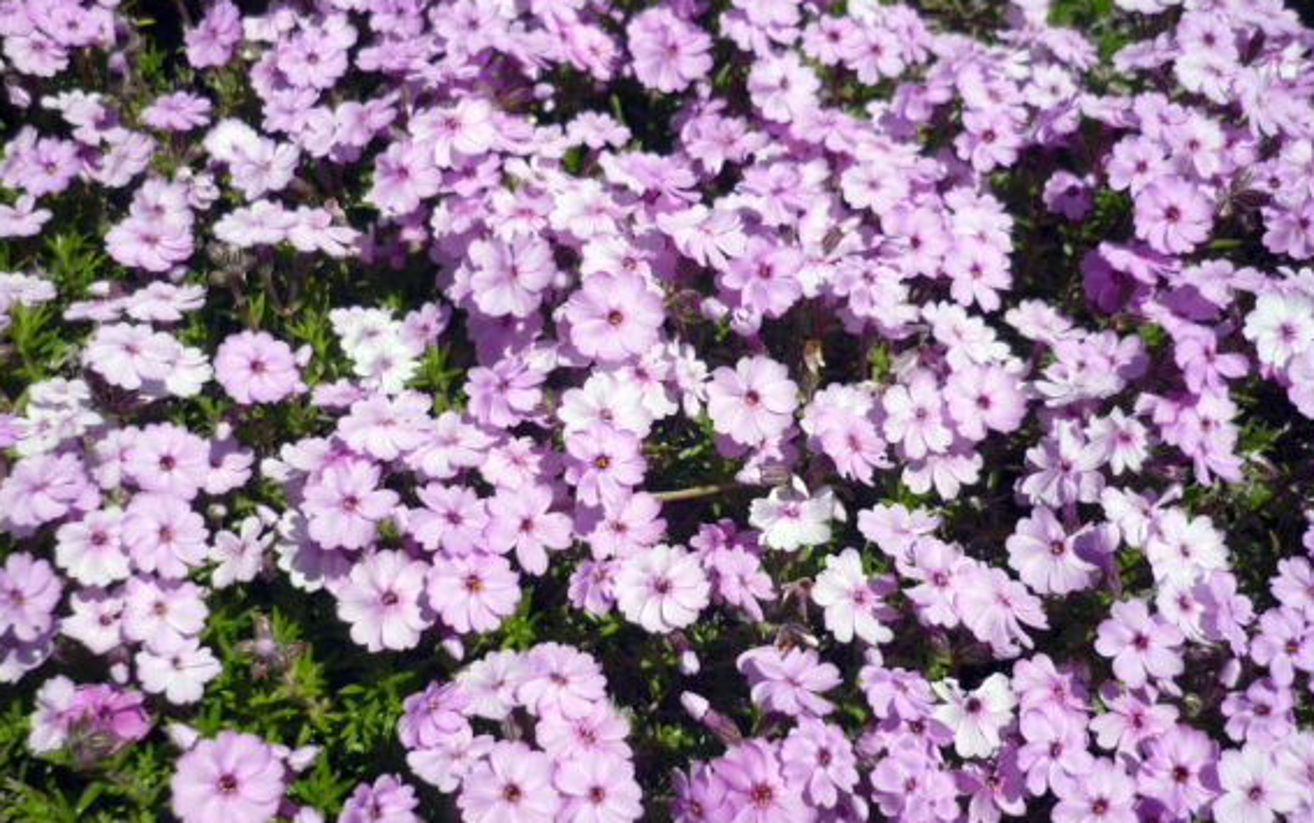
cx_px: 686
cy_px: 422
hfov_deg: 52.7
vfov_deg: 34.5
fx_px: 1326
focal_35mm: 37
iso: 100
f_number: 8
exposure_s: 1/400
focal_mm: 5.5
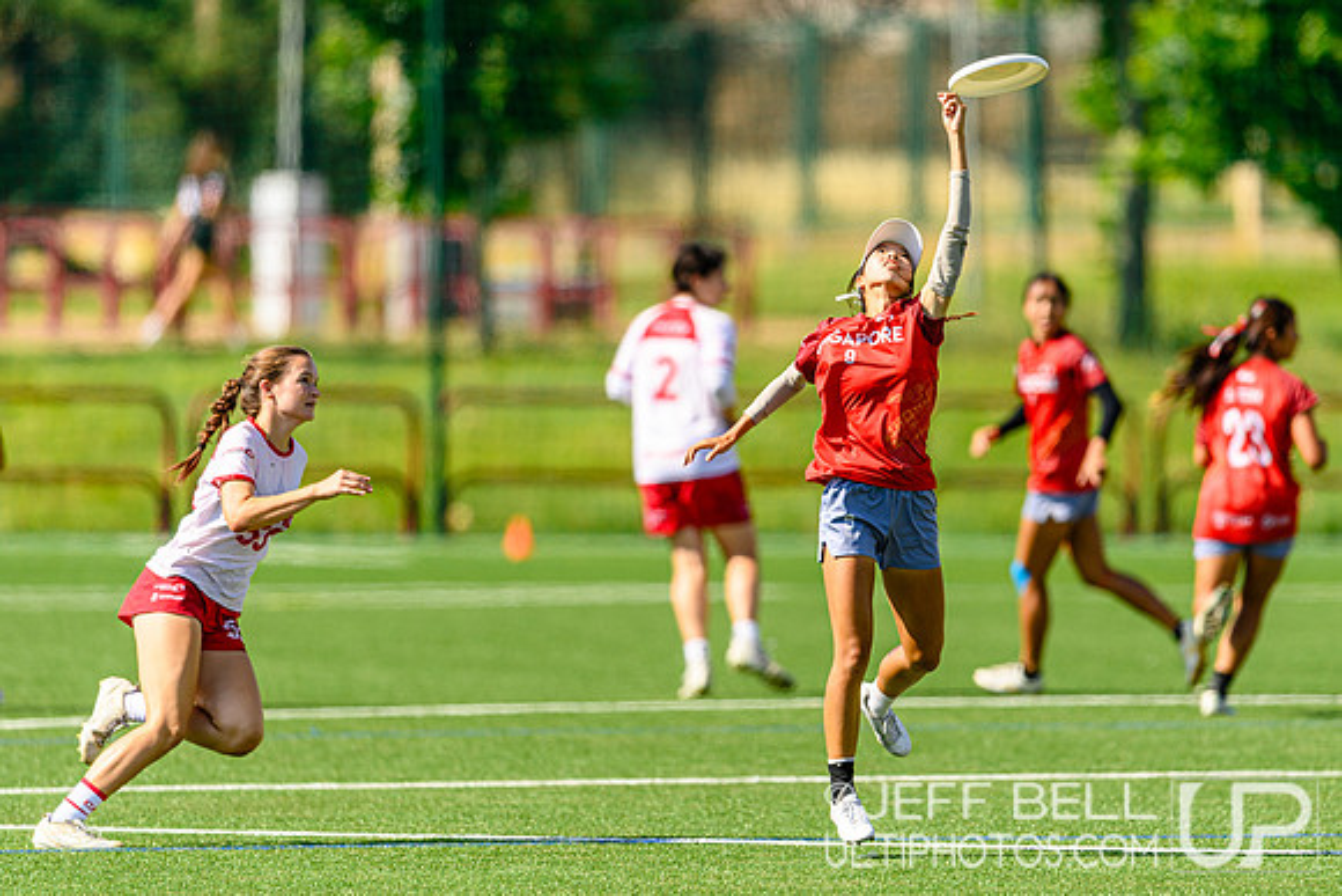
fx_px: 17977
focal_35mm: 482
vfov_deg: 2.9
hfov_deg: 4.3
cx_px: 806
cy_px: 400
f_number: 3.2
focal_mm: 400
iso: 100
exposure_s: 1/1600
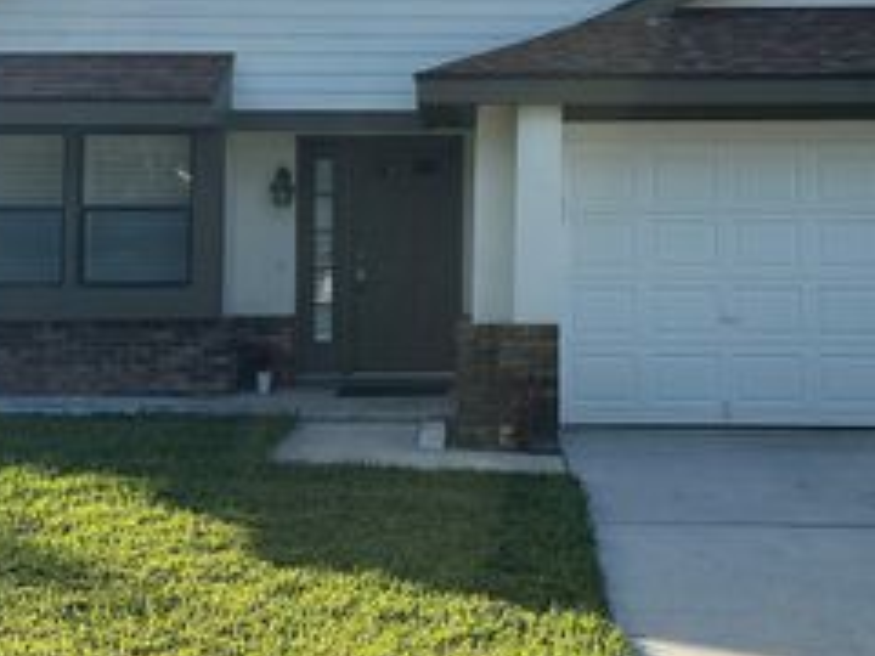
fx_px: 1264
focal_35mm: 50
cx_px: 507
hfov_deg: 38.1
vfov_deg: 28.8
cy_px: 180
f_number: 1.78
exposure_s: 1/2410
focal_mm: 6.86
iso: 80
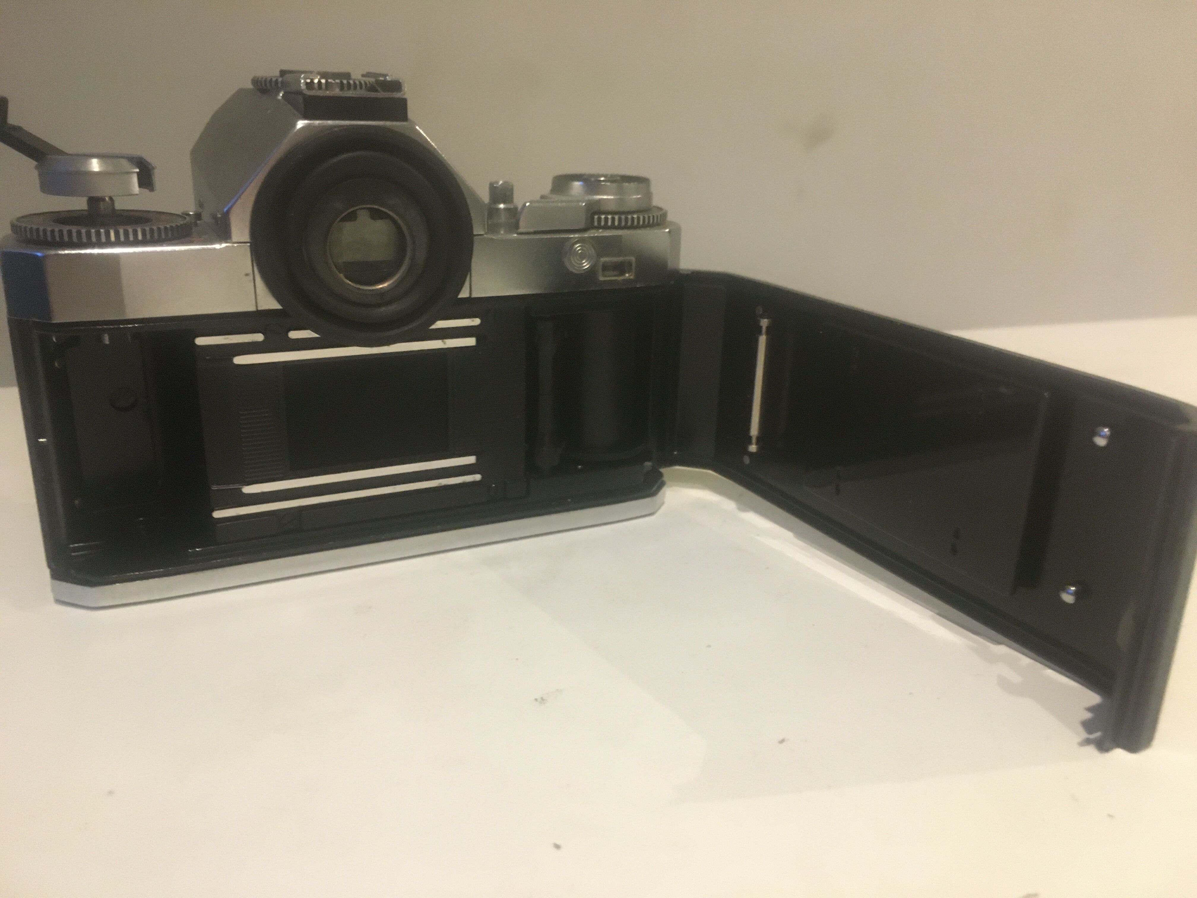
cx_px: 598
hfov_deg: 61.7
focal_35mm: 29
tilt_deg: -16.6
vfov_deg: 48.2
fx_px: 1003
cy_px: 449
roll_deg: +0.8
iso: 200
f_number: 2.2
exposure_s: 1/17
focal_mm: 4.15
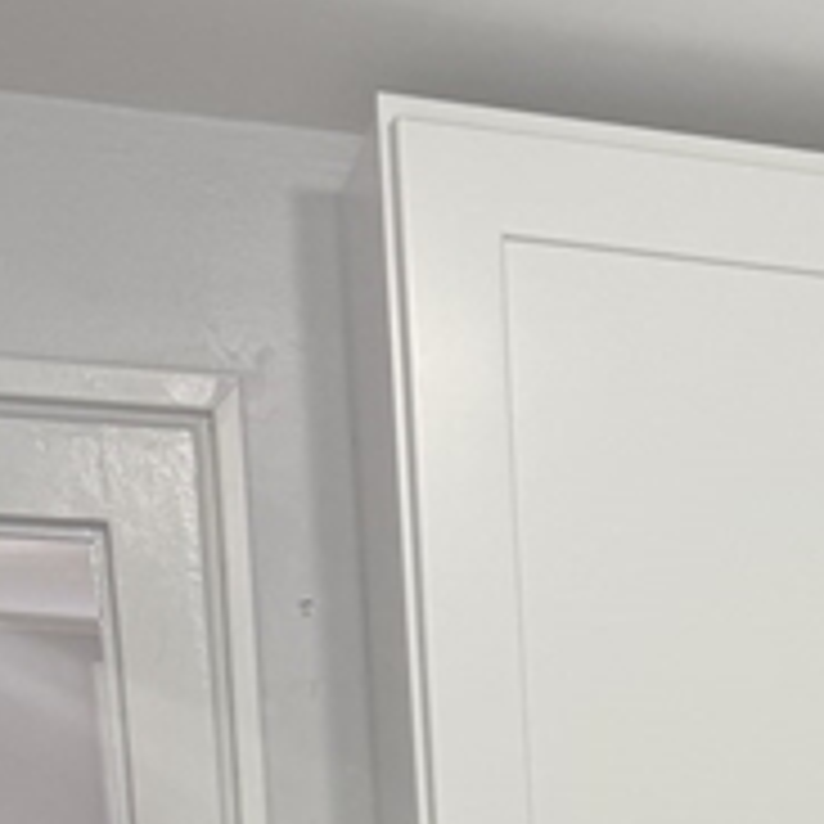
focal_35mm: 89
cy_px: 1463
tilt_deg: -12.4
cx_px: 1184
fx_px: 2397
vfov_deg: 16.5
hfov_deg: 17.7
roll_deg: -1.2
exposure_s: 1/120
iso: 100
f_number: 1.78
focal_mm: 6.76
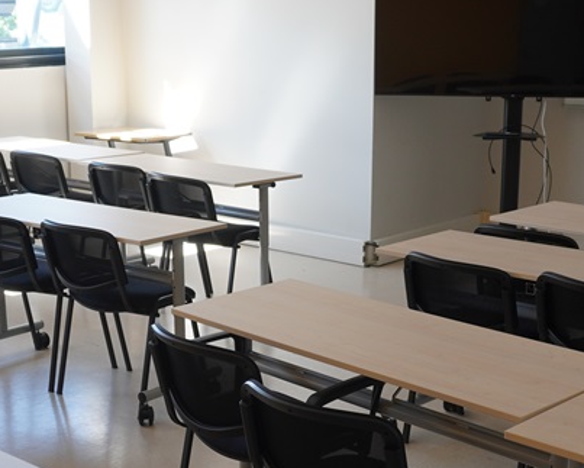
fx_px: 1159
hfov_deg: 28.3
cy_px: 310
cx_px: 284
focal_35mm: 67
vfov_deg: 22.7
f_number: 4
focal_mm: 16
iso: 200
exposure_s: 1/60
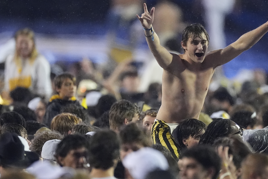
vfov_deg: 1.2
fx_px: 8487
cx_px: 168
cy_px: 109
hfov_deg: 1.8
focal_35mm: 1139
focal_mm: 600
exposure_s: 1/1600
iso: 6400
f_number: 4
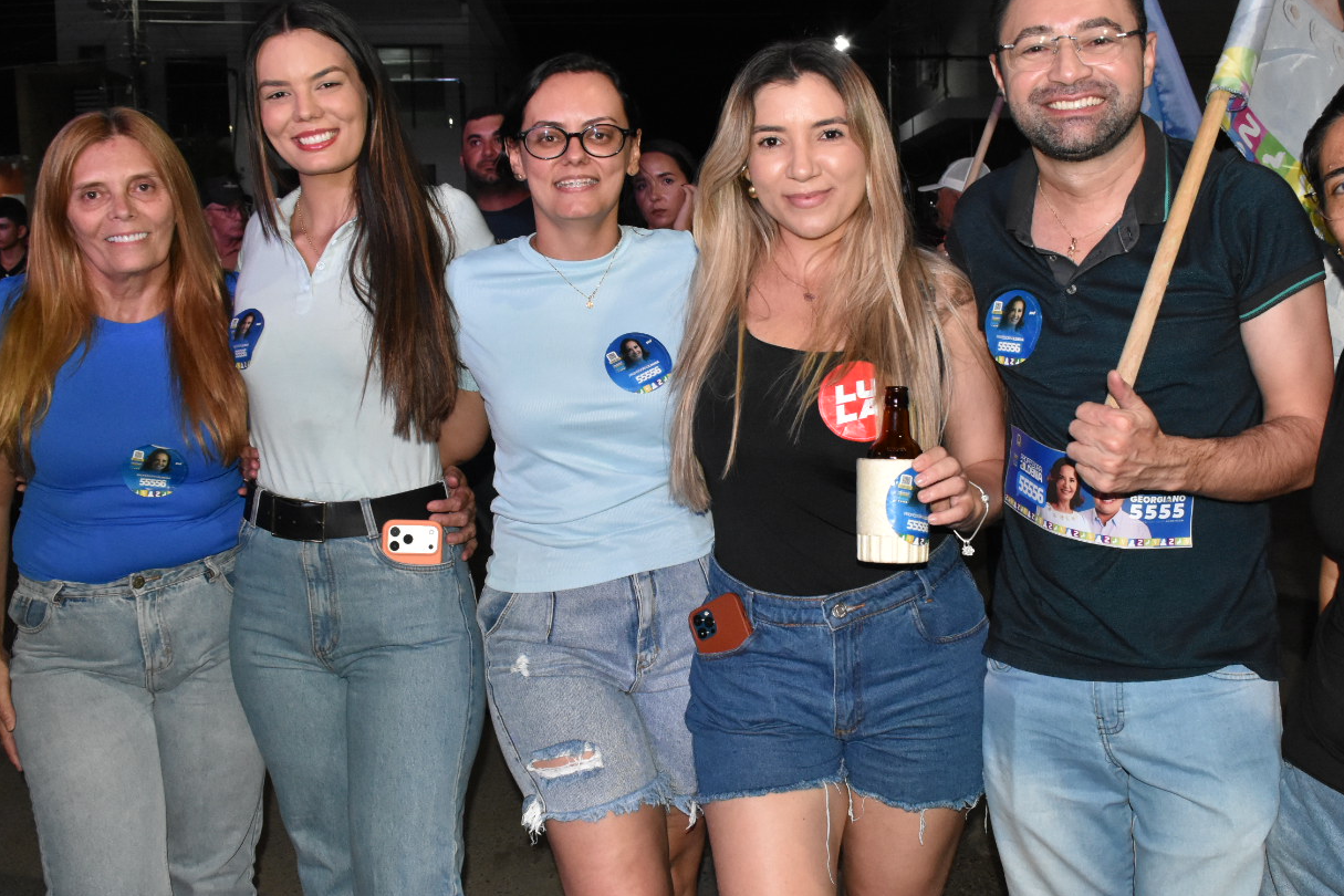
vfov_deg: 36.9
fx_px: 1344
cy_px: 434
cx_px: 770
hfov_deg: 52.9
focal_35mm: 36
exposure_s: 1/100
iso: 2500
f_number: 5.6
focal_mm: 18
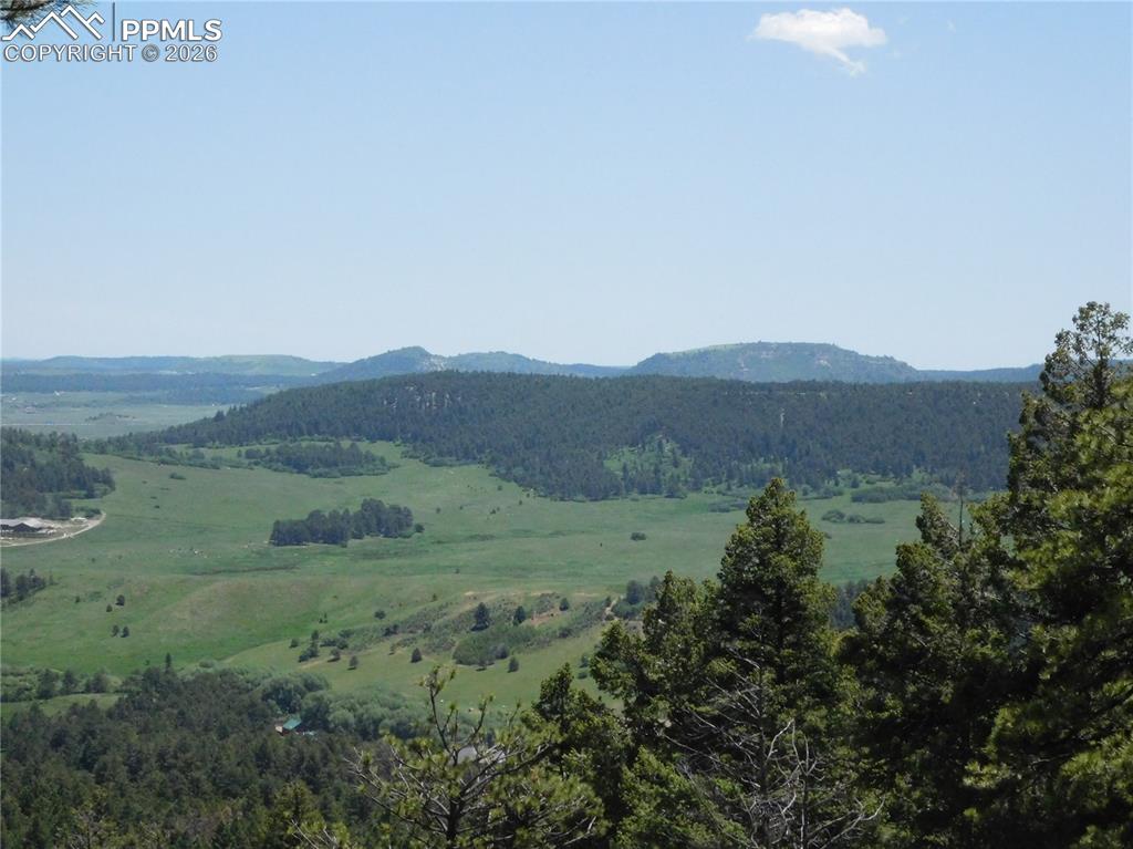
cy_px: 424
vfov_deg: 16.2
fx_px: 2977
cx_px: 566
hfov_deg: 21.5
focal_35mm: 91
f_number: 9
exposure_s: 1/1250
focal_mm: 16.1
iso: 800
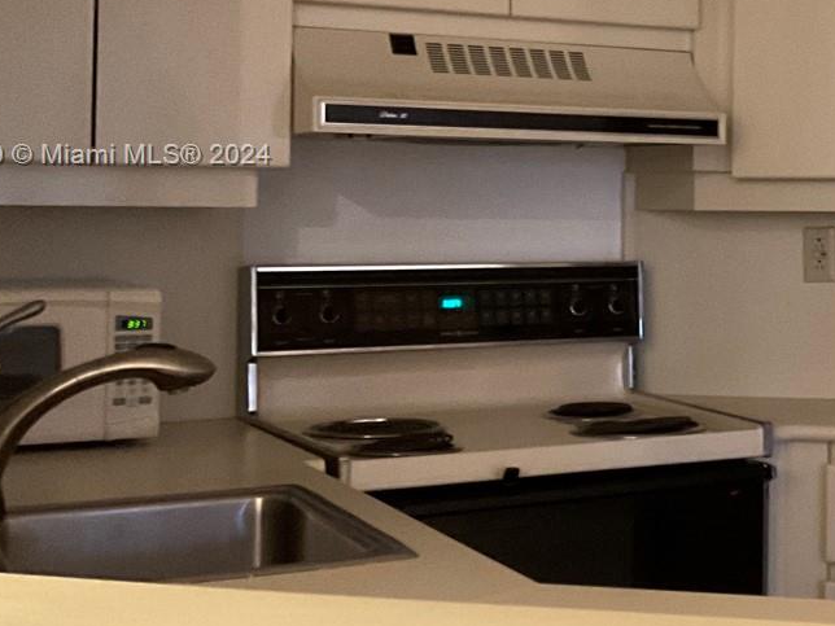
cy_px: 157
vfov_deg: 20.3
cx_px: 893
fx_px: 1737
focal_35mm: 72
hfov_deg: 25.3
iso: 250
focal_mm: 3
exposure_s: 1/30
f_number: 1.8
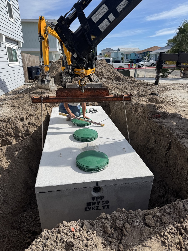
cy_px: 126
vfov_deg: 71.6
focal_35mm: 24
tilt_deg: -19.9
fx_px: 174
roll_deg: +1.4
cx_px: 94
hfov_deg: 56.8
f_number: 1.78
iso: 80
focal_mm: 6.76
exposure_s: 1/5814
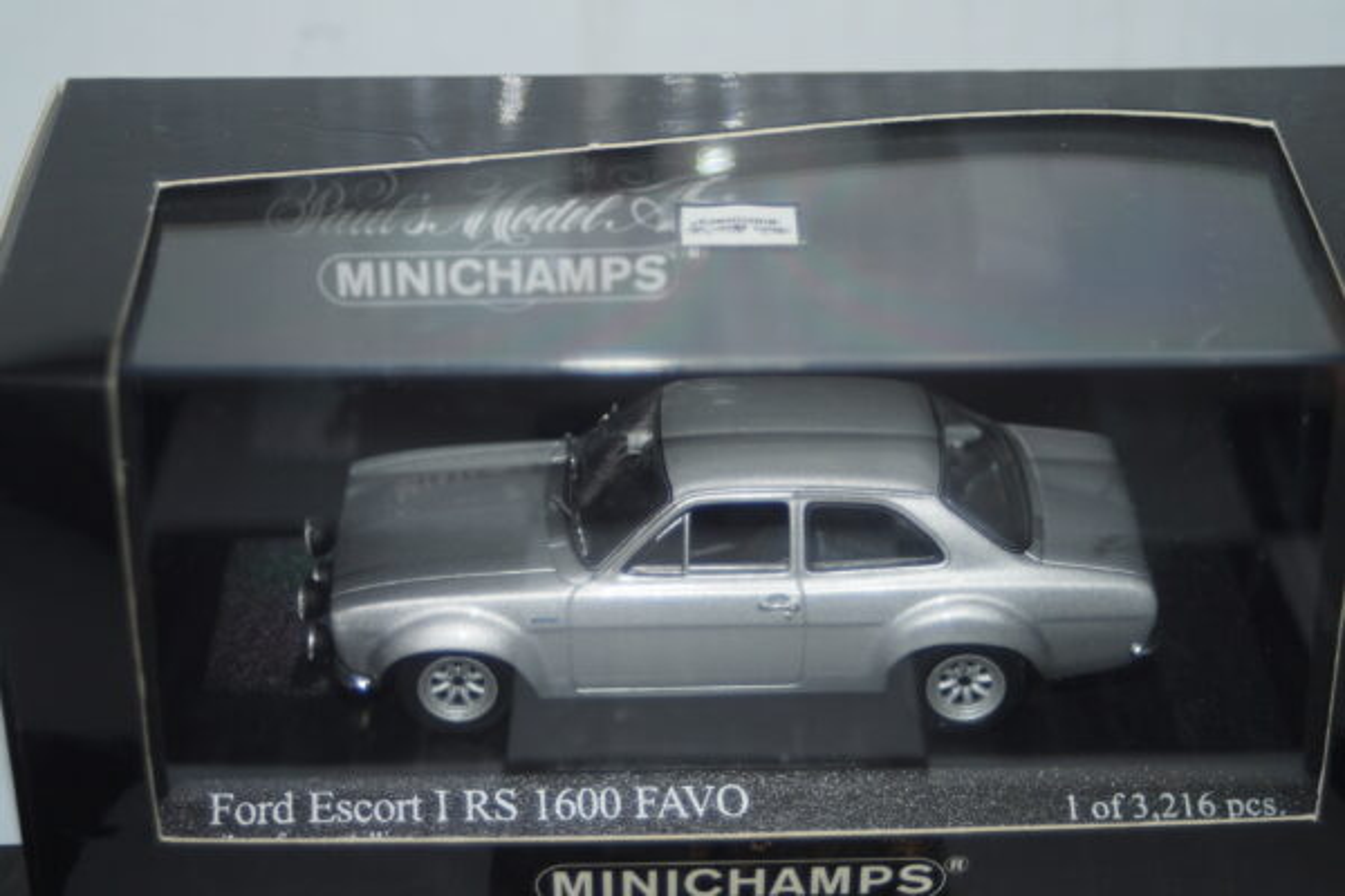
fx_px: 3082
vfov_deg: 16.6
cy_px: 448
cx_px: 672
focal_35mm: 82
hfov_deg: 24.6
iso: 160
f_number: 5
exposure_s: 1/60
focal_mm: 55
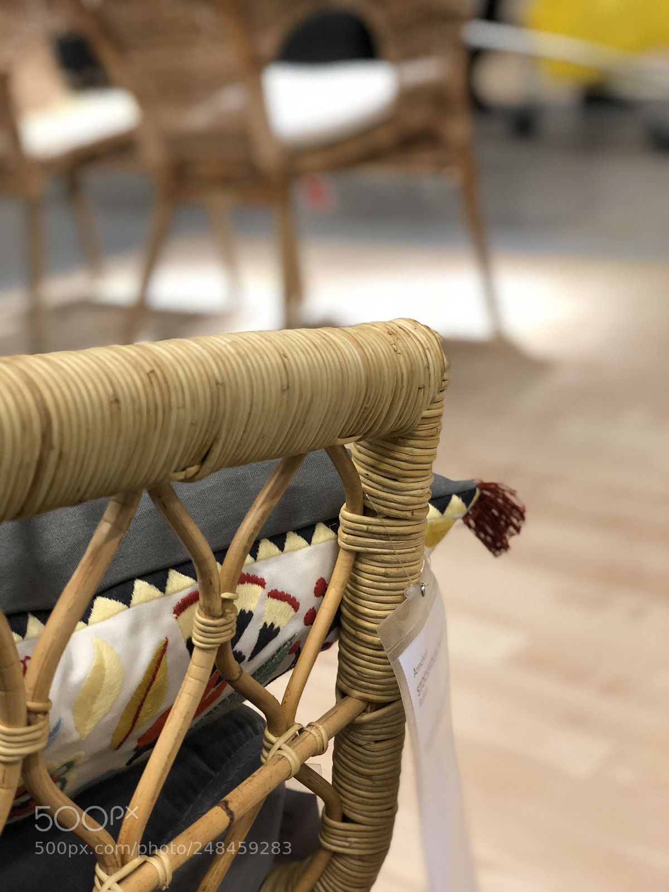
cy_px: 446
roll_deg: +8.2
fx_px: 1340
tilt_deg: -19.5
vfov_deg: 36.8
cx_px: 334
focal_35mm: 52
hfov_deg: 28.0
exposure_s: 1/30
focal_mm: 6
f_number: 2.4
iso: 100
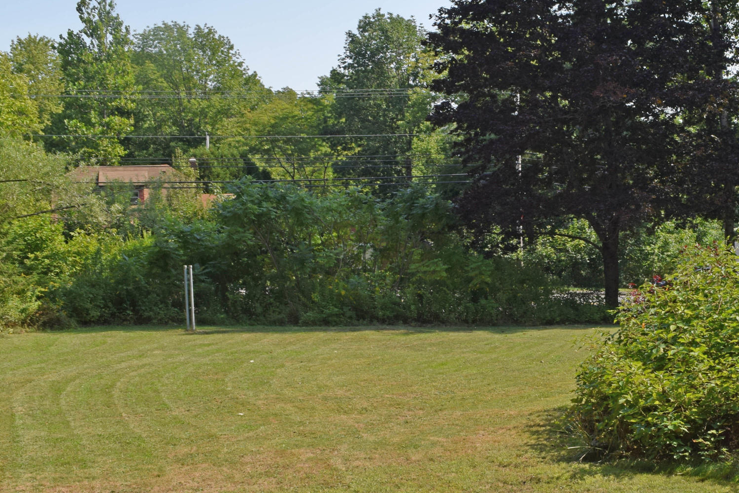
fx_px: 1108
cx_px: 598
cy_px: 354
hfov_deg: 35.6
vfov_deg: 24.8
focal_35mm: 54
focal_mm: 18
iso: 100
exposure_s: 1/200
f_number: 10
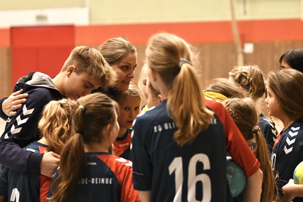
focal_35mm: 112
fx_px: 947
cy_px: 101
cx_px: 152
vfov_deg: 12.2
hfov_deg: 18.2
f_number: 2.8
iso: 3200
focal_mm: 75
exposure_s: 1/500
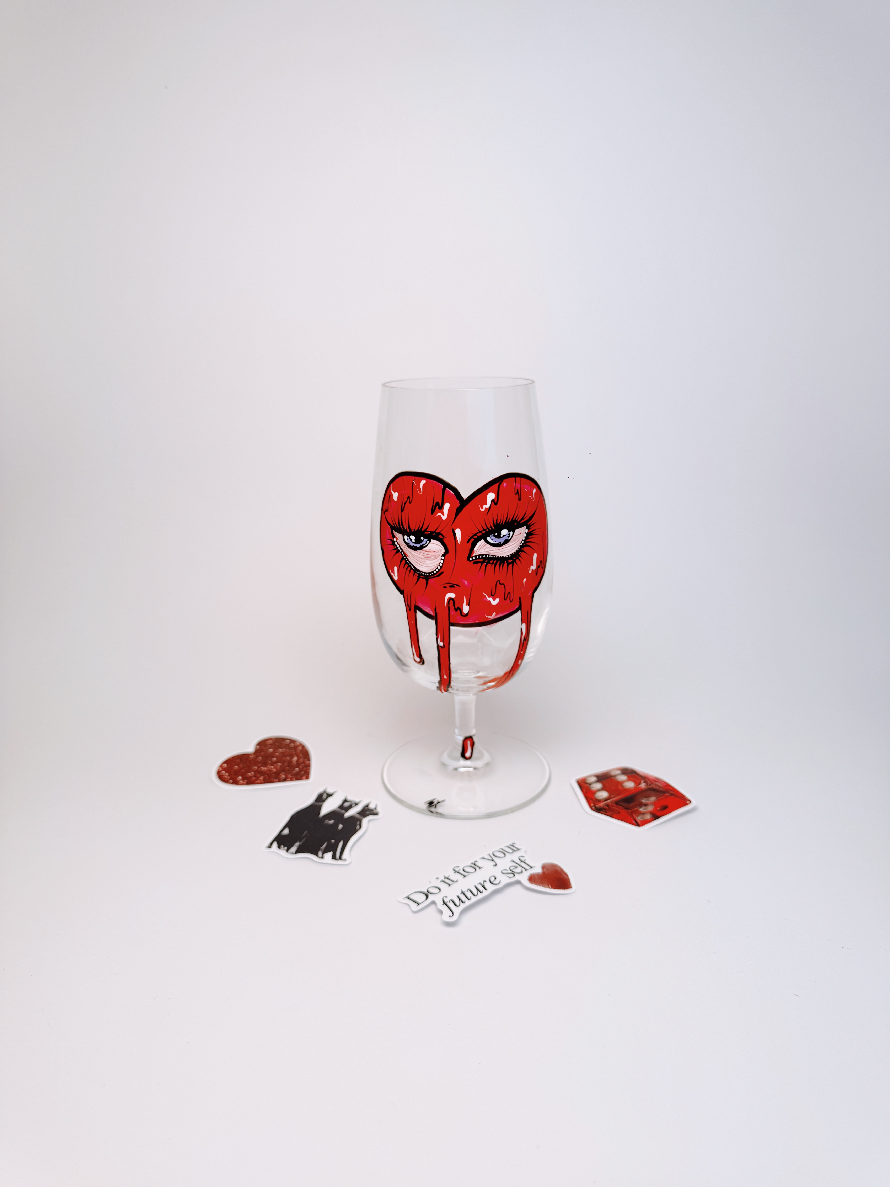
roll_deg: +0.5
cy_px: 594
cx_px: 445
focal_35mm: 24
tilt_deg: -18.1
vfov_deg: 71.6
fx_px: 823
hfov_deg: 56.8
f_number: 1.78
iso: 80
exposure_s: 1/864
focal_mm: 6.76
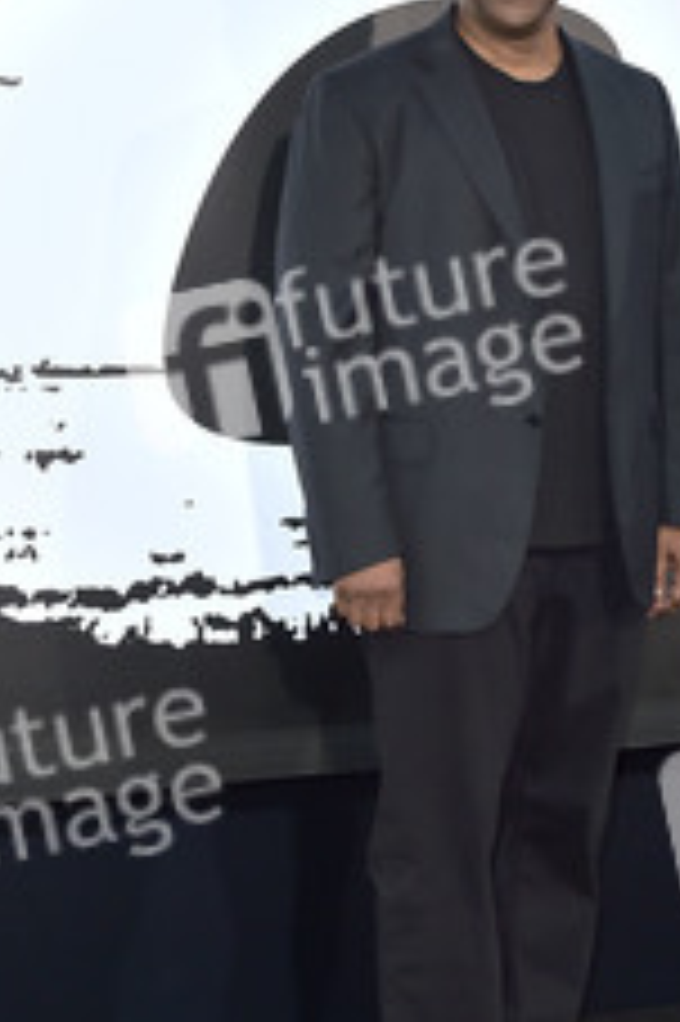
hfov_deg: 20.2
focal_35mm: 67
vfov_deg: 30.1
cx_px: 484
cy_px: 572
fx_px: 1901
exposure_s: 1/200
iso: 250
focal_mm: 38
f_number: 6.3
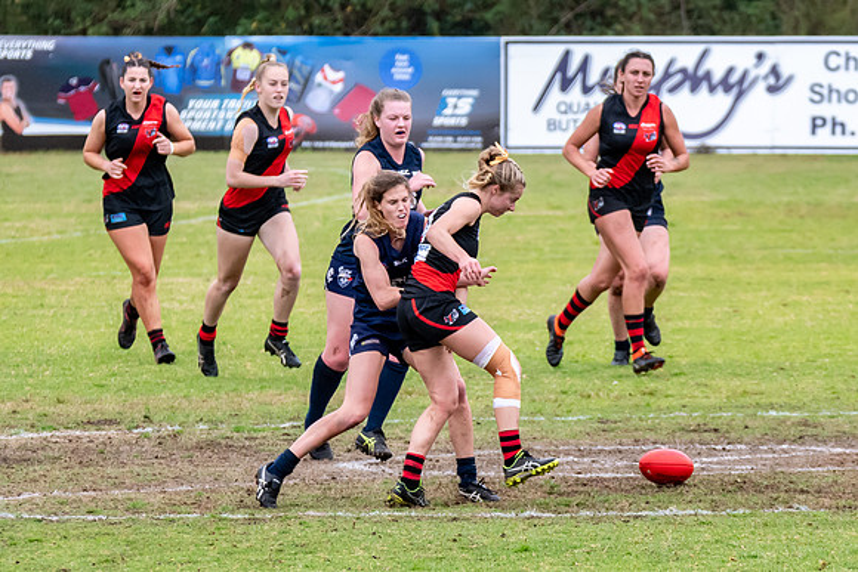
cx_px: 471
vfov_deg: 2.0
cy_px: 396
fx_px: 16016
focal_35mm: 672
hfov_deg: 3.1
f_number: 7.1
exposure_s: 1/2000
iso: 1250
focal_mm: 280
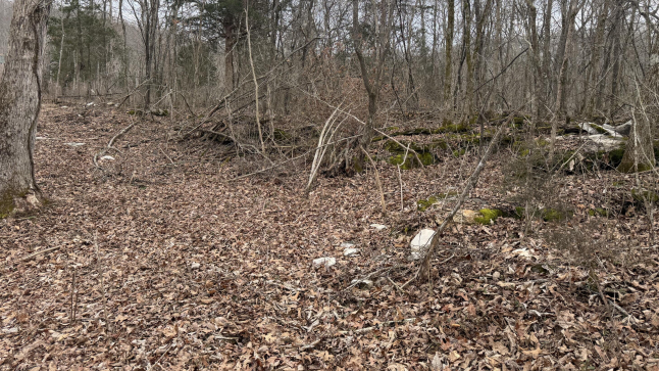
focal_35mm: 27
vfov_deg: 42.4
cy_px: 131
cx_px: 325
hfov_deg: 69.9
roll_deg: +2.3
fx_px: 472
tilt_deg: -0.4
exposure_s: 1/1060
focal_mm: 6.76
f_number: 1.78
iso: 100
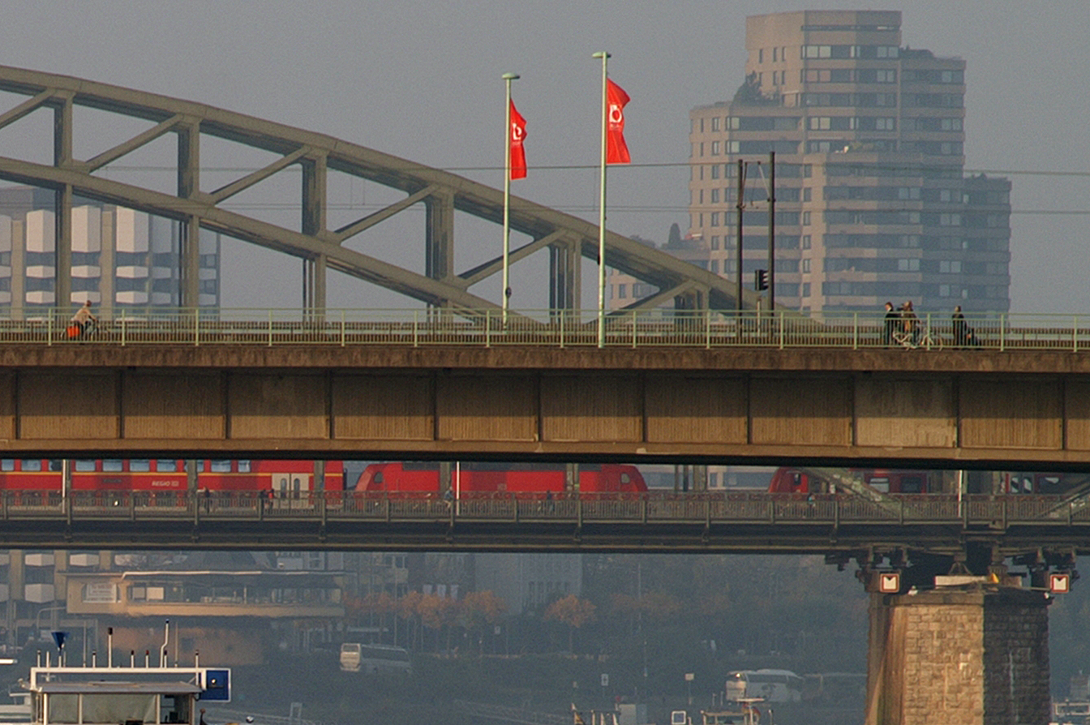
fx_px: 21330
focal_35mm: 705
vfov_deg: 1.9
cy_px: 731
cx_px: -2
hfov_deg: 2.9
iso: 100
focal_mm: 210
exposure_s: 1/200
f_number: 8
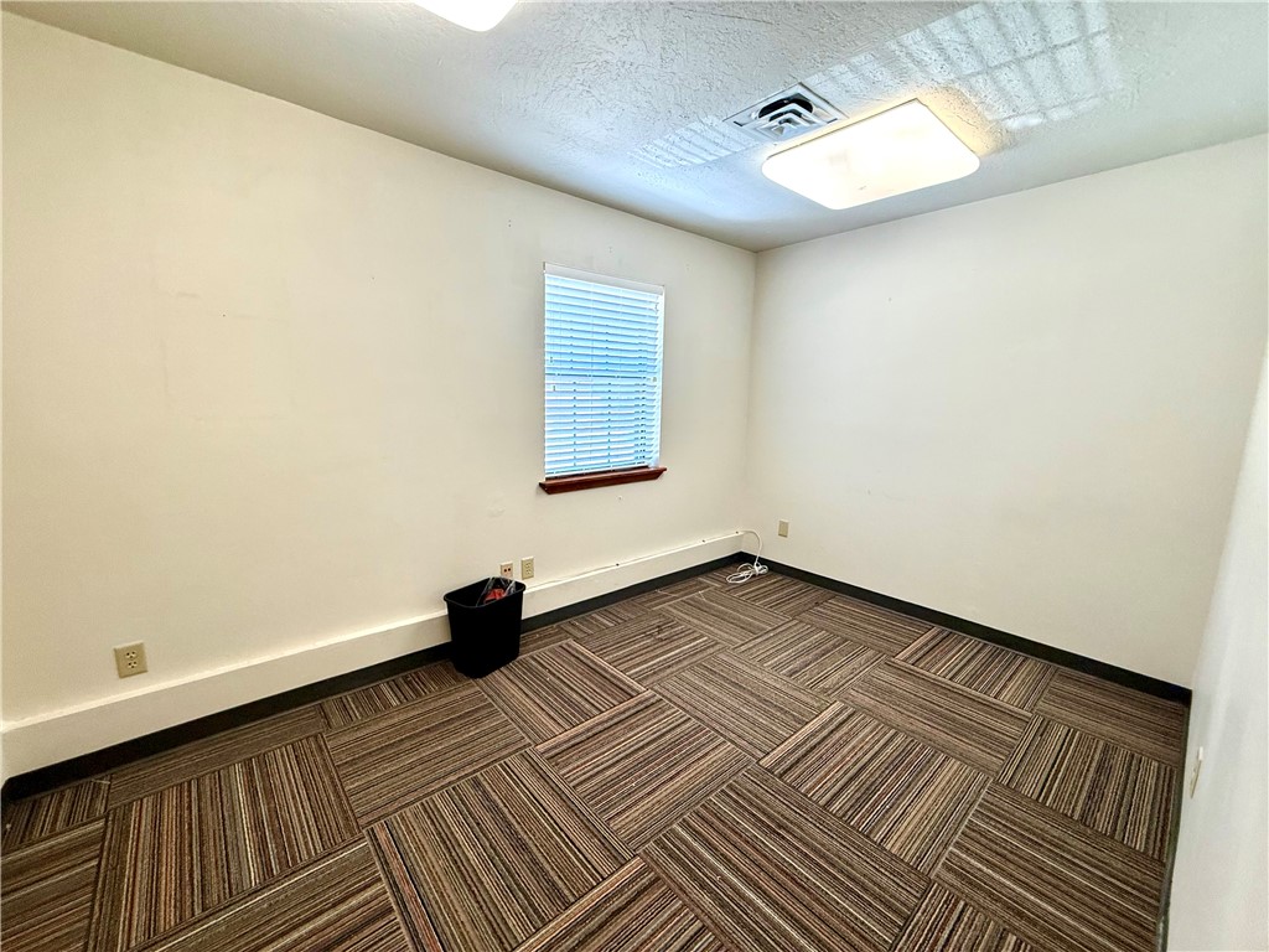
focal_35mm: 14
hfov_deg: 102.1
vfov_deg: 85.7
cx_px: 634
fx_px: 513
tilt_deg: -9.1
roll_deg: -2.7
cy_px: 476
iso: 160
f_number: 2.2
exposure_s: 1/120
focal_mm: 2.22
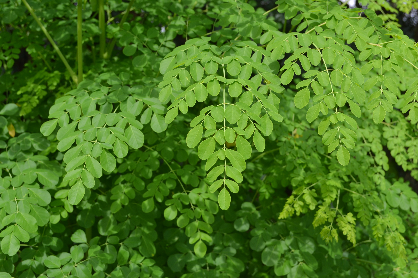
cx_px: 209
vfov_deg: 28.1
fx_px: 557
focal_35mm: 48
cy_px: 139
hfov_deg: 41.1
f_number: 6.3
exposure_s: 1/125
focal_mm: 32
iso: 100
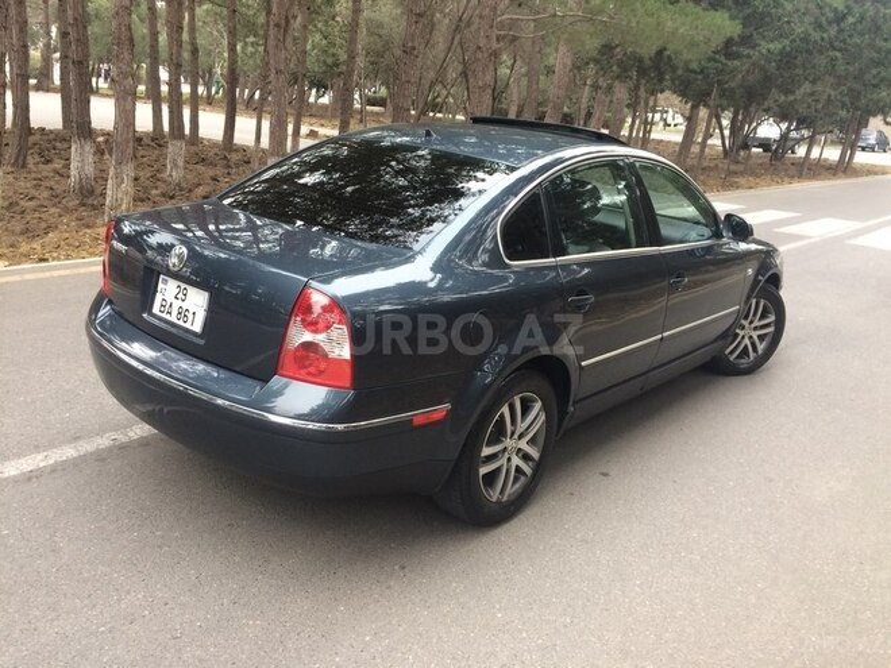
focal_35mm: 29
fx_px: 746
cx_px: 446
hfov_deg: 61.7
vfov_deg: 48.2
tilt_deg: -18.2
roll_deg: -6.0
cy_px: 334
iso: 50
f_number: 2.2
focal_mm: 4.15
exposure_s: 1/33
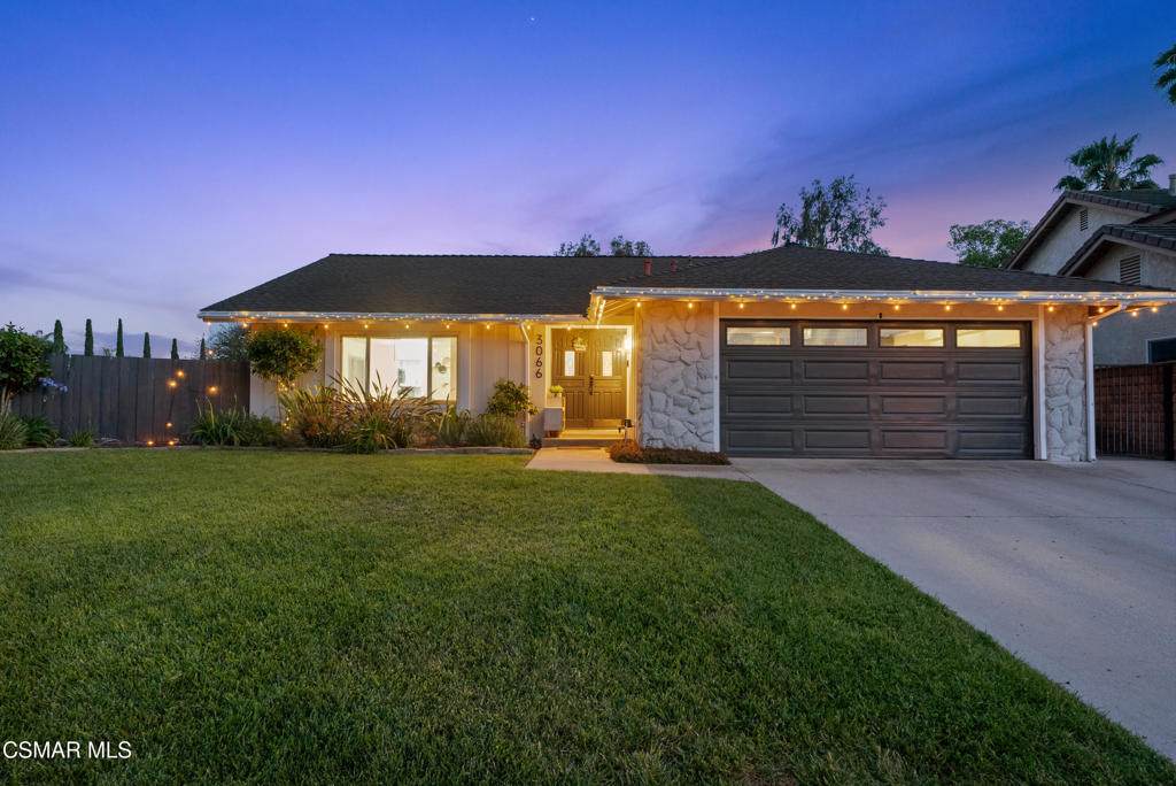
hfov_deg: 86.9
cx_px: 588
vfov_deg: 64.6
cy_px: 393
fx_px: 621
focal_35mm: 19
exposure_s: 13
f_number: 9
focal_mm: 19
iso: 100
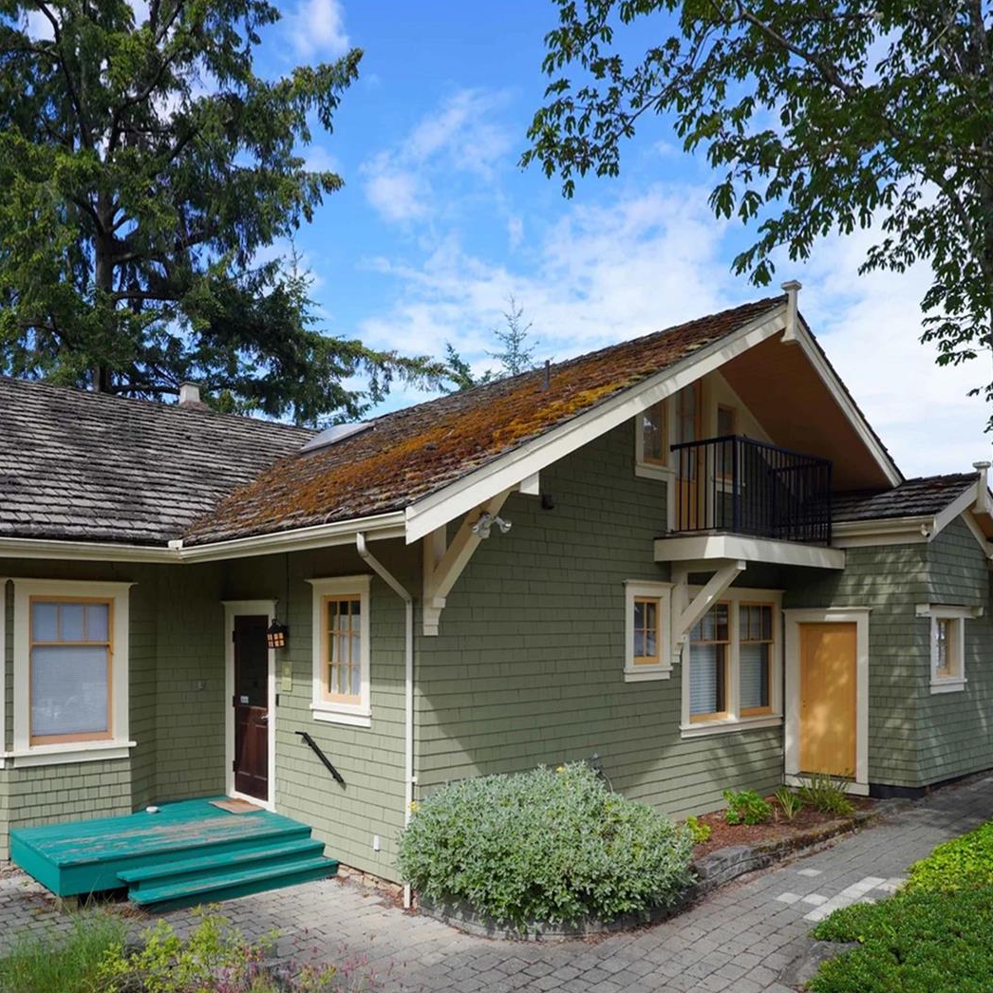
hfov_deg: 60.7
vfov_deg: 60.9
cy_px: 497
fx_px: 844
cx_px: 431
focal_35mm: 26
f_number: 8
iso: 100
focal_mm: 20
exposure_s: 1/4
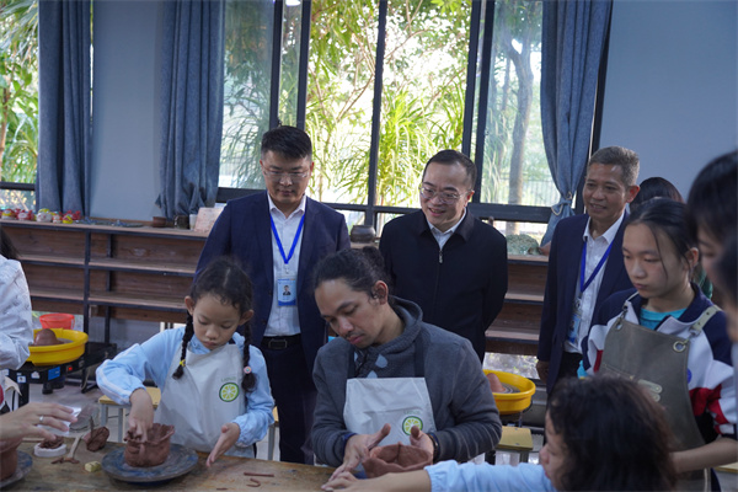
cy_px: 246
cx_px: 369
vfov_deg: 38.9
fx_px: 697
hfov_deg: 55.8
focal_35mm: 34
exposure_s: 1/100
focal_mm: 34
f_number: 3.2
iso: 1600
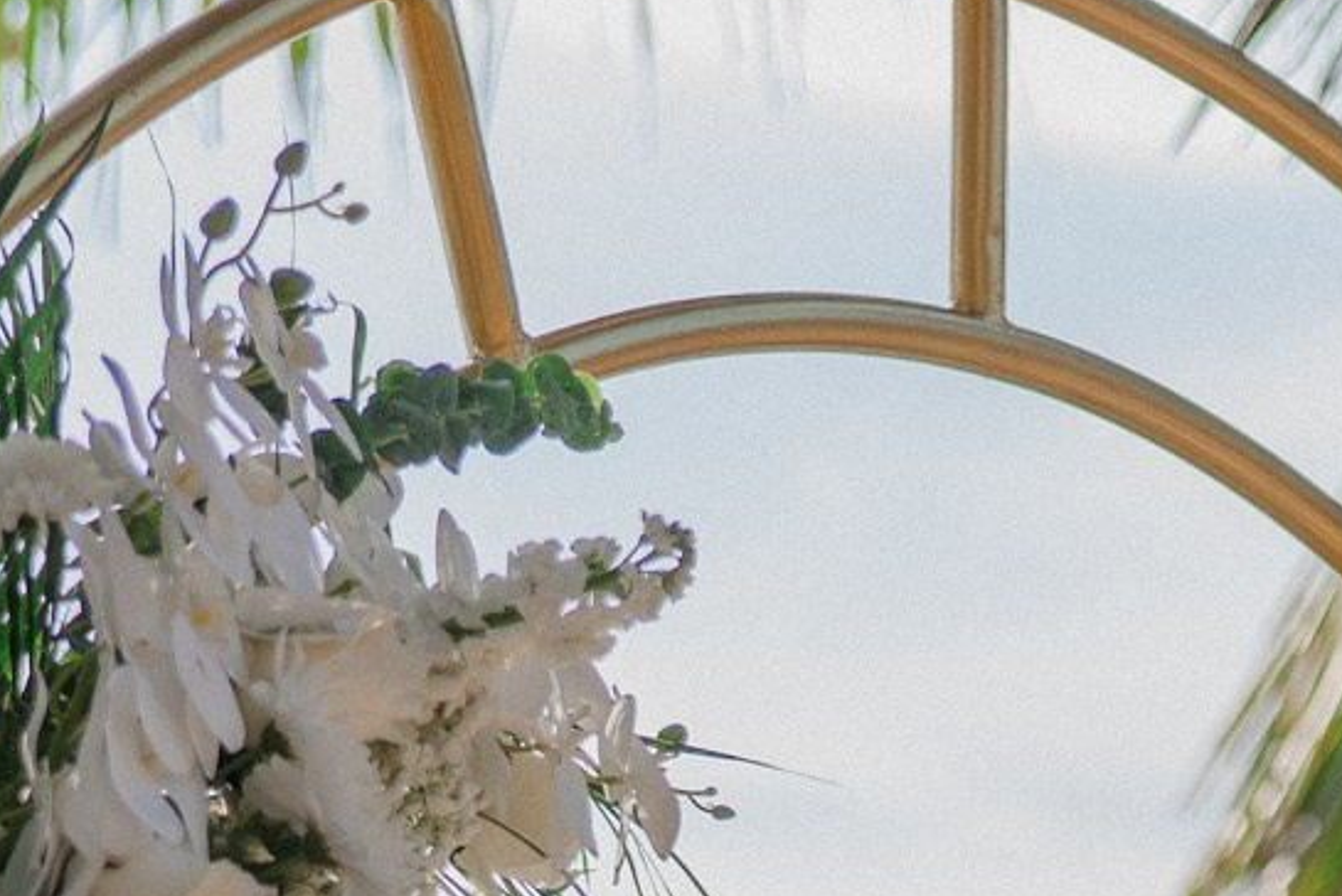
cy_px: 1732
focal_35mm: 214
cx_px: 795
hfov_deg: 9.6
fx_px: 7981
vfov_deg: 6.3
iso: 500
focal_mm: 50
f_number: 2.2
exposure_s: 1/3200
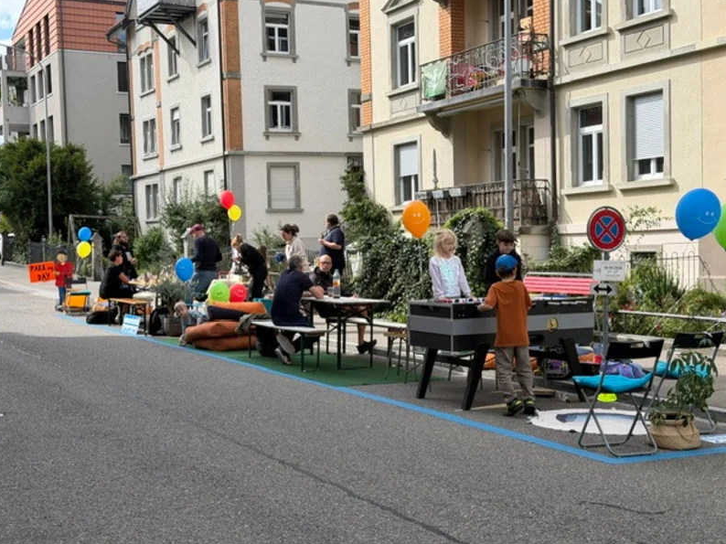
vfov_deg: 29.1
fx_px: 1048
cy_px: 273
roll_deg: +2.4
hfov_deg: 38.2
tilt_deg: -1.9
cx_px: 351
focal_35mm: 50
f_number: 1.78
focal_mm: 6.76
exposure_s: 1/1931
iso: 64
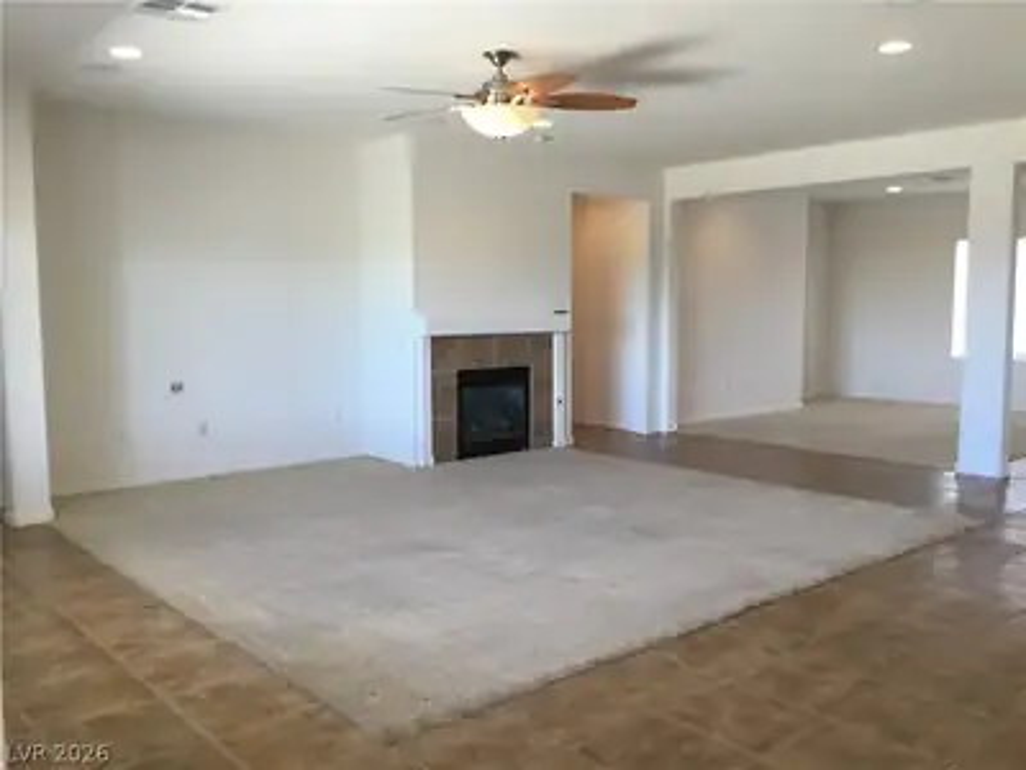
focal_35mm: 31
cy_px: 385
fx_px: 919
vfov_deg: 45.4
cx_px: 513
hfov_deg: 58.4
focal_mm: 3.3
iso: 40
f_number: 2.4
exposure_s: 1/30
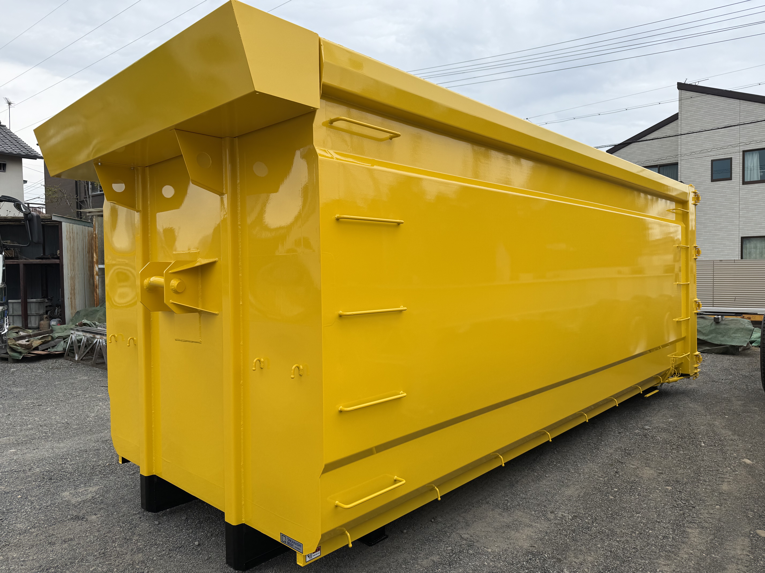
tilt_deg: -2.3
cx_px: 382
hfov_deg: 71.6
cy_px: 286
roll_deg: +0.4
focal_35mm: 24
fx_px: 530
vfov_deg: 56.8
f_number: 1.78
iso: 80
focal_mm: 6.76
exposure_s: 1/2703
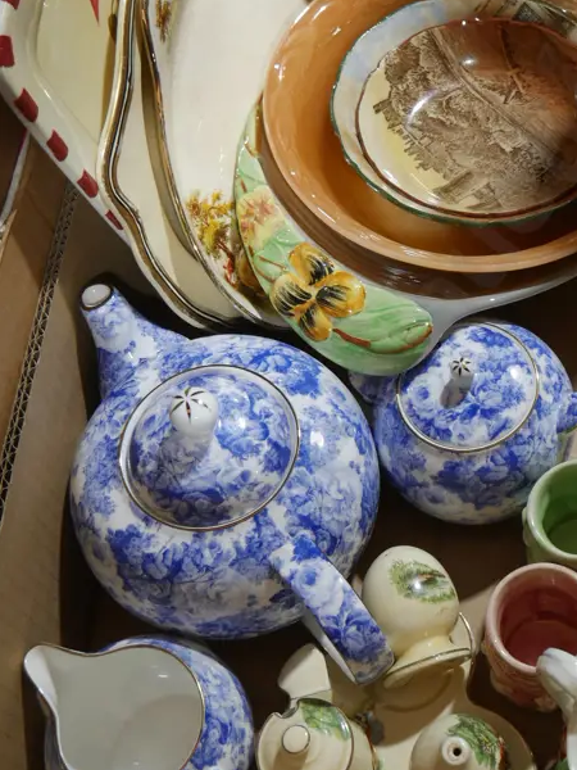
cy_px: 245
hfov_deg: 24.7
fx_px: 1289
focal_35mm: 58
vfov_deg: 32.9
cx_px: 490
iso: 250
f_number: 4
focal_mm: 17
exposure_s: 1/60
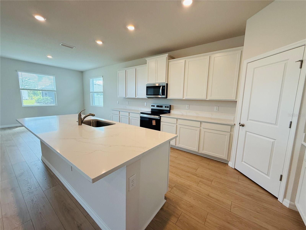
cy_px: 115
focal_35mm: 14
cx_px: 153
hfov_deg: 102.1
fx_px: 124
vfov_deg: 85.7
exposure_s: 1/120
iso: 125
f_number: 2.2
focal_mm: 2.22
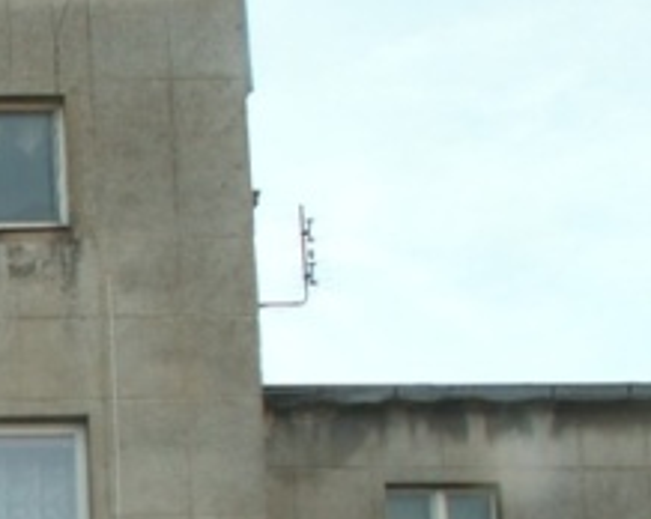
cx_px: -233
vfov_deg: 13.3
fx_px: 2175
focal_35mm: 113
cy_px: 608
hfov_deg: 16.0
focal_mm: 5.86
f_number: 8
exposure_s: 1/50
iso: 50
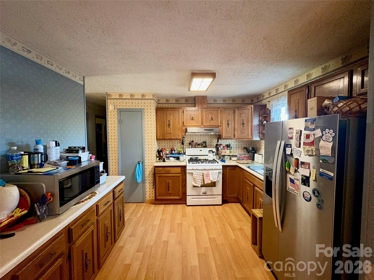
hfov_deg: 102.1
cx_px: 187
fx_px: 151
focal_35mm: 14
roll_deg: +0.7
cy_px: 140
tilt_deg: -3.7
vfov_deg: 85.7
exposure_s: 1/40
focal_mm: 2.22
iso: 640
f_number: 2.2
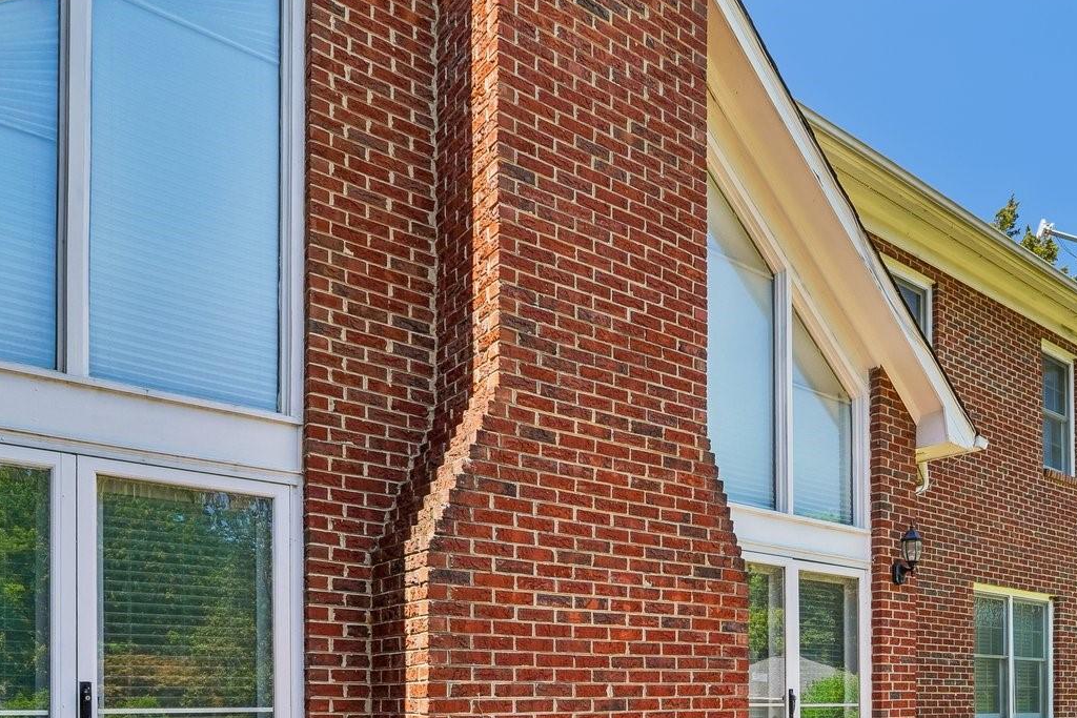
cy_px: 705
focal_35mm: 30
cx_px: 704
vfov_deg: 39.0
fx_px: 898
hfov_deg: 60.7
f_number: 8
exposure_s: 1/30
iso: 100
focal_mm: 10
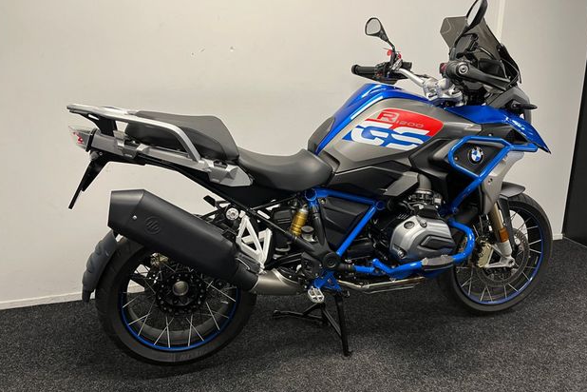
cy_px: 182
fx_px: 457
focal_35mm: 28
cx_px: 296
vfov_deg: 46.4
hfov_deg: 65.5
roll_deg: +0.5
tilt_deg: -14.2
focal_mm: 5.1
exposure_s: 1/50
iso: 100
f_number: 1.6
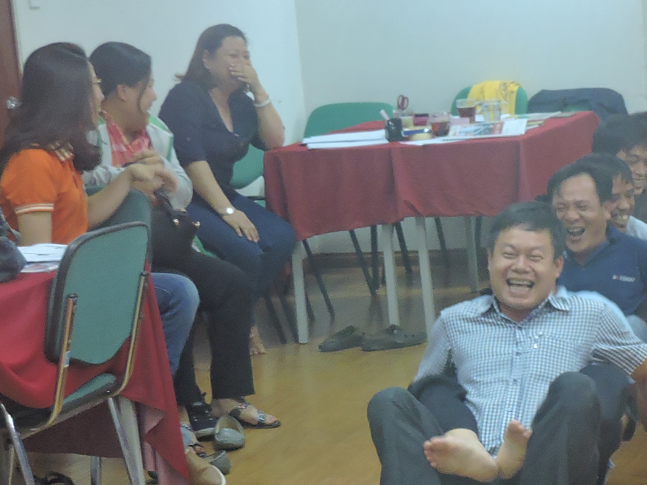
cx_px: 651
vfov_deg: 13.4
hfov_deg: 17.5
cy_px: 387
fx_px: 2056
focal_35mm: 110
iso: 400
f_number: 3.3
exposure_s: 1/30
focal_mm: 7.1
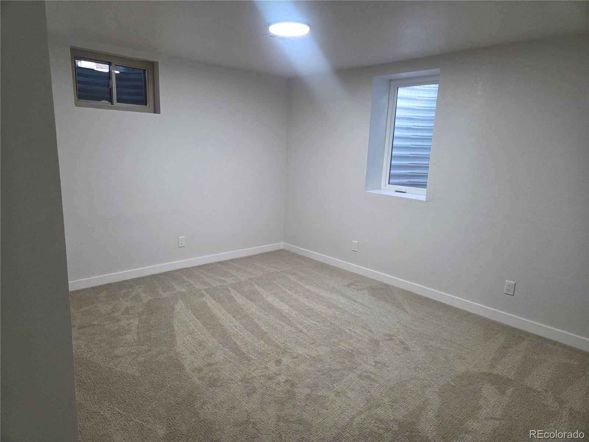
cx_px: 294
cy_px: 221
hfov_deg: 73.9
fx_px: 391
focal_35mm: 23
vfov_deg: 58.9
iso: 320
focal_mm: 5.4
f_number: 1.8
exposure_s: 1/120
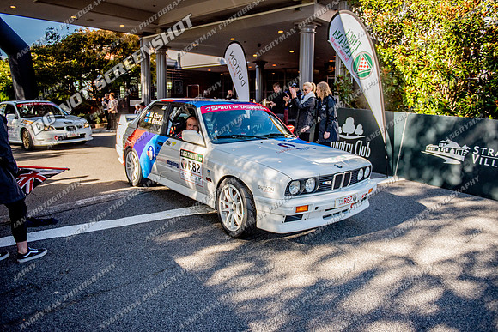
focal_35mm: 27
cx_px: 249
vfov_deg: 48.0
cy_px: 166
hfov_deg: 67.4
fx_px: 374
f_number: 2.8
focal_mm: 27
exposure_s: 1/4000
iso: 500
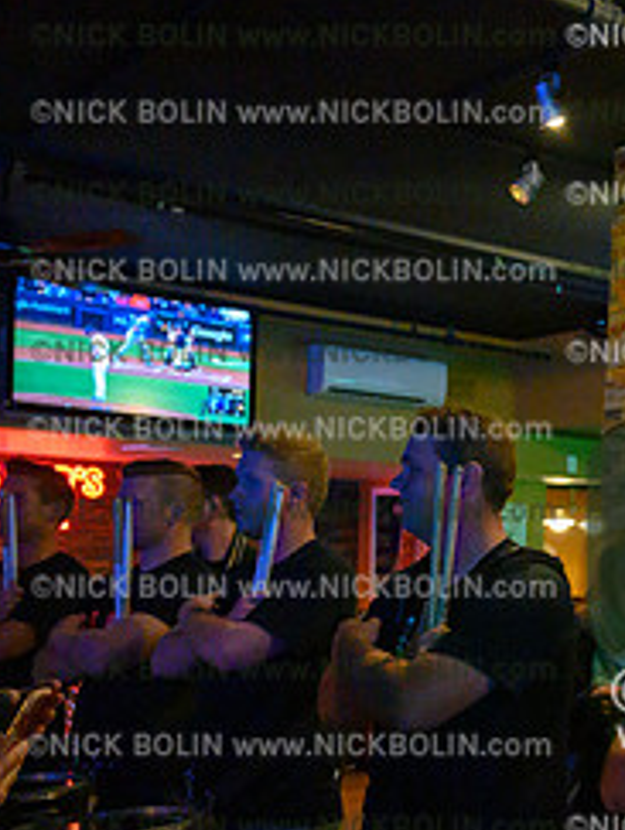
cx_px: 827
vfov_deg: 34.4
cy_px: 589
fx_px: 1321
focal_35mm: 55
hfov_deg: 23.4
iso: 16000
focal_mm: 24
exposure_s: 1/125
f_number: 4
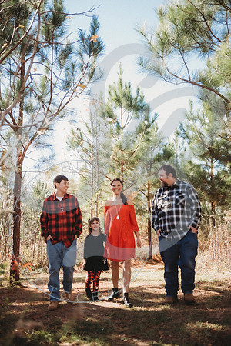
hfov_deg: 28.1
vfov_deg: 41.1
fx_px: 462
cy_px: 173
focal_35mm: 48
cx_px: 116
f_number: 2.8
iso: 100
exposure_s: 1/250
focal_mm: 48
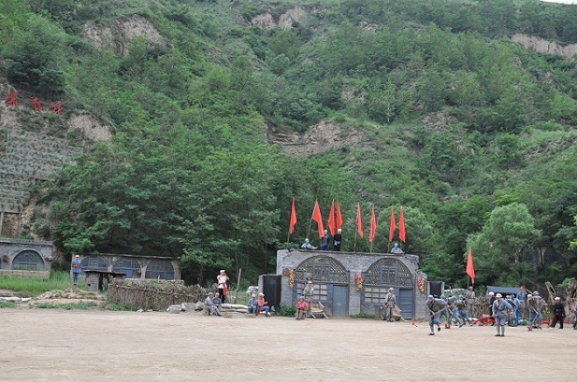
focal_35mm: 42
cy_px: 191
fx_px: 672
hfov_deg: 46.5
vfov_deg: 31.7
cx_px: 288
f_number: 4.5
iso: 500
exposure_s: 1/640
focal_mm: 28
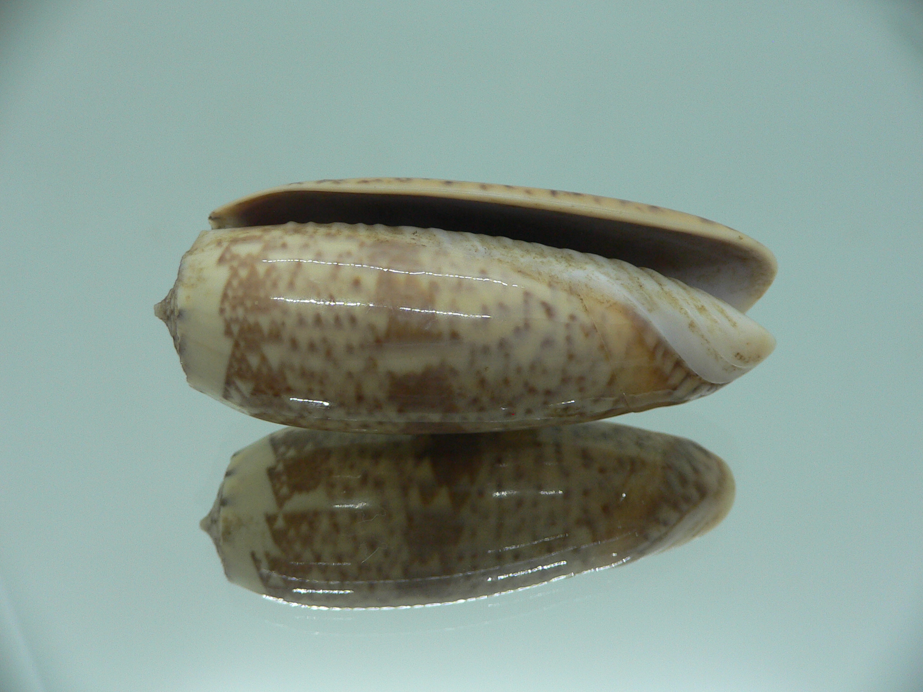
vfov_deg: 40.7
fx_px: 933
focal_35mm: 35
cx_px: 462
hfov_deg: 52.6
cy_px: 346
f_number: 2.8
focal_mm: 4.6
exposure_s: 1/60
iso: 100
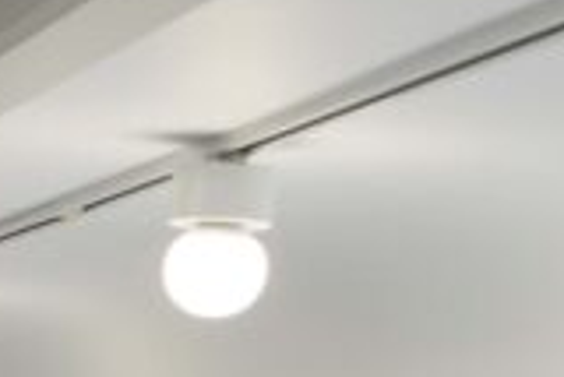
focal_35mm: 217
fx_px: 3403
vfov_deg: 6.2
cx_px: -1068
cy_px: 756
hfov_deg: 8.2
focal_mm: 34
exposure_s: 1/160
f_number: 4.5
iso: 250
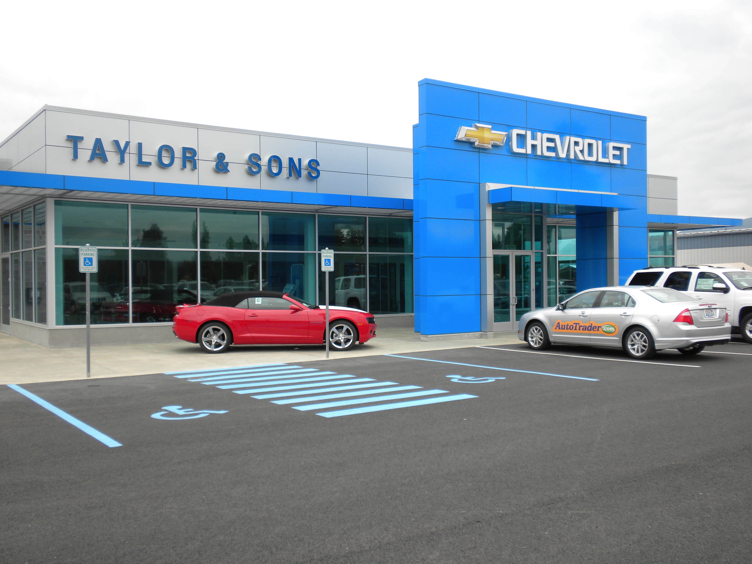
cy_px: 282
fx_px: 804
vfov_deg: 38.7
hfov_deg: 50.1
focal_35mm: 37
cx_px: 376
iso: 64
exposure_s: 1/164
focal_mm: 6.6
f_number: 3.5
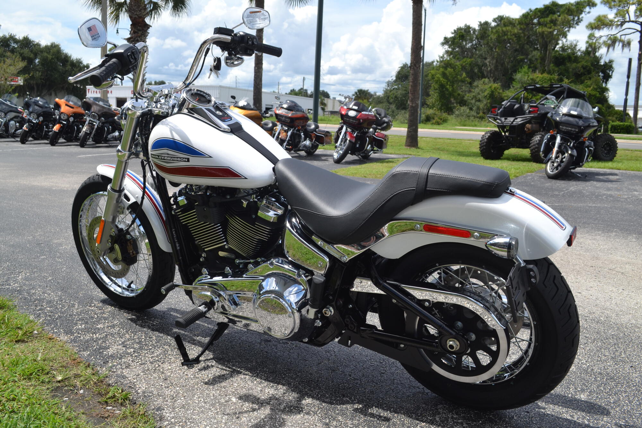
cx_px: 321
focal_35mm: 33
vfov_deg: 40.0
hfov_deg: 57.2
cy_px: 214
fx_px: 588
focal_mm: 22
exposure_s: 1/250
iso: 100
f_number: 7.1
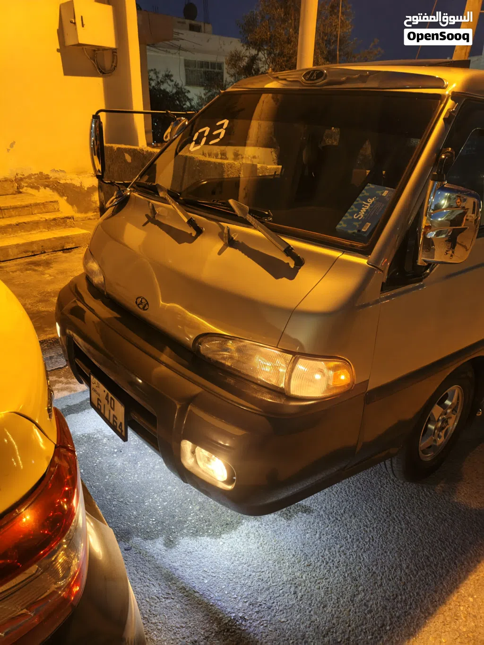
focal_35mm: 23
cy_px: 322
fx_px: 429
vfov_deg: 73.9
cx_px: 242
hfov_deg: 58.9
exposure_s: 1/33.3
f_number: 1.79
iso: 1058
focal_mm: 4.71
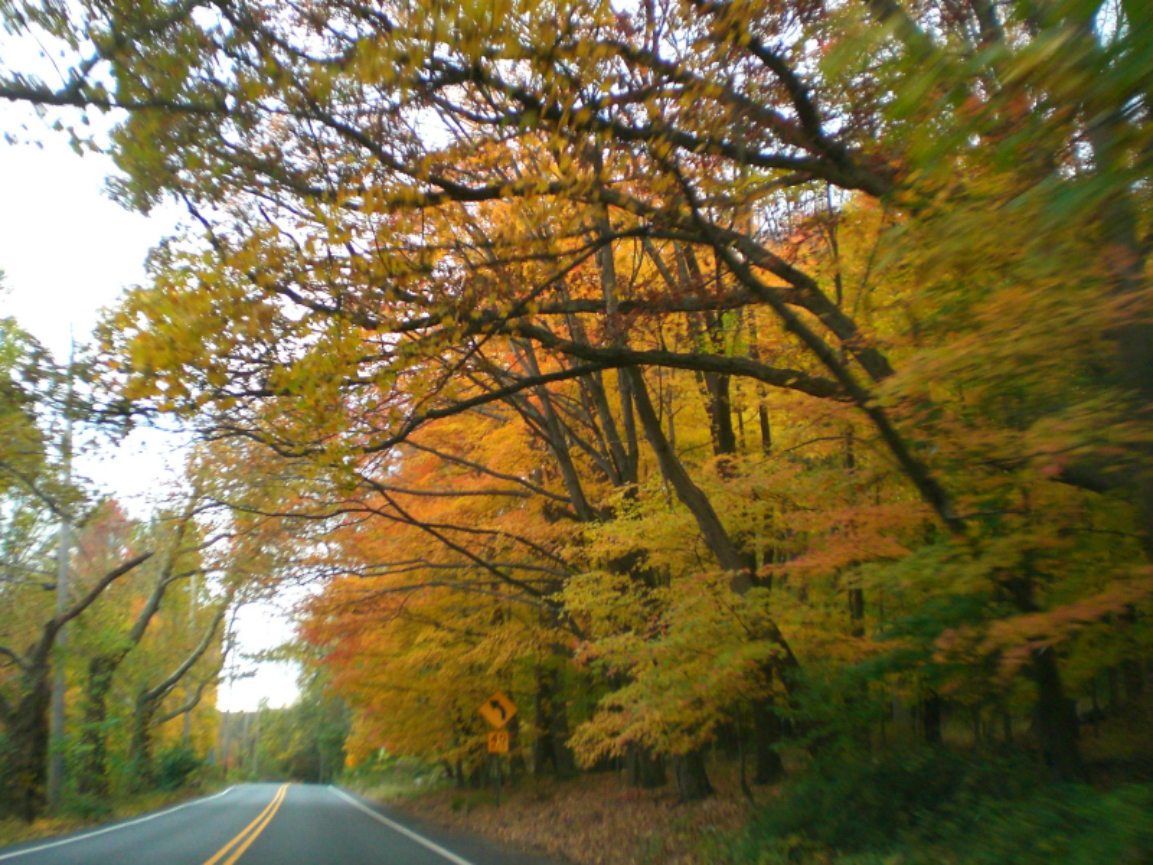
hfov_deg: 49.0
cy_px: 432
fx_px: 1266
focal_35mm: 38
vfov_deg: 37.7
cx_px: 576
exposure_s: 1/80
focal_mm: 6.3
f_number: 3.1
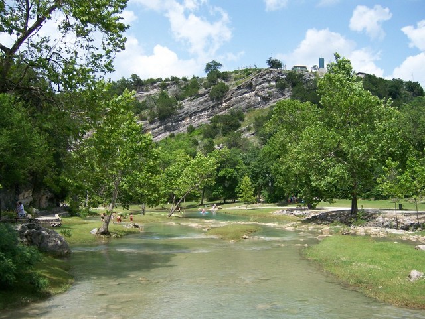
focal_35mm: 36
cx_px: 212
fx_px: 442
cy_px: 160
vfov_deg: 39.7
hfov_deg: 51.3
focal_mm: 6
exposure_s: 1/1000
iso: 80
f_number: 2.8
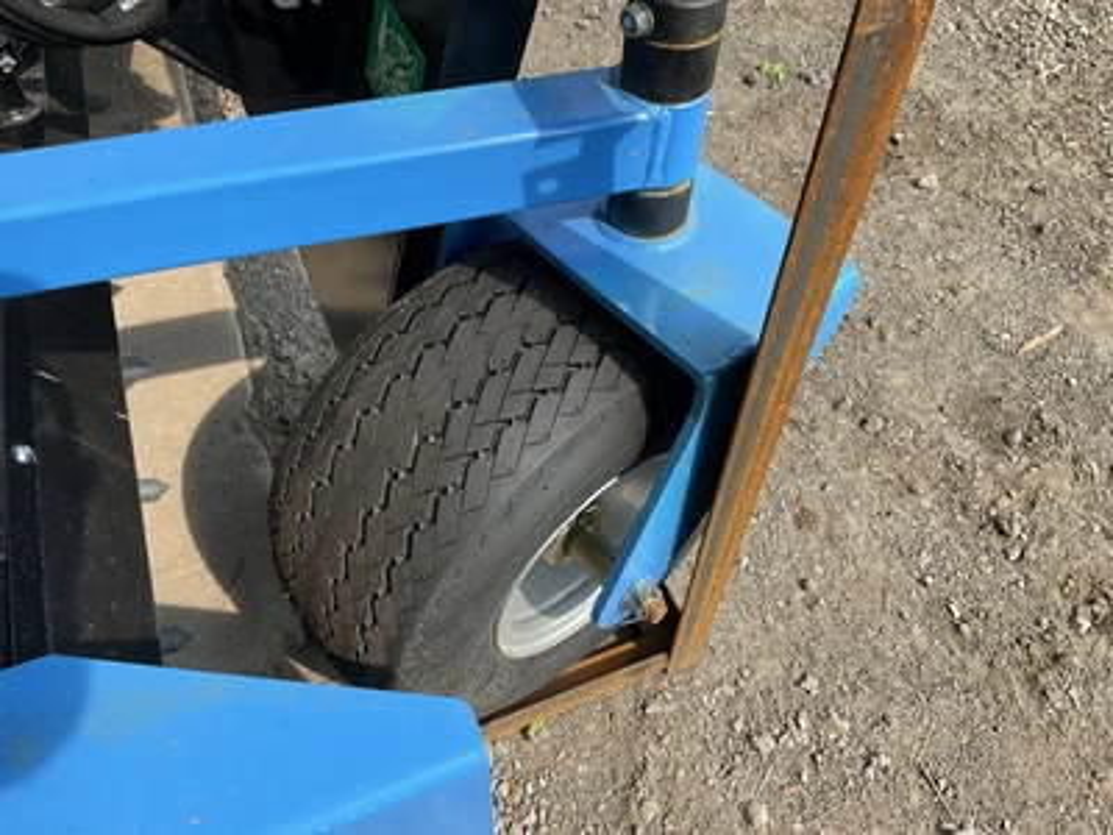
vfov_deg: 48.2
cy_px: 418
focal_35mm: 29
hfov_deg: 61.7
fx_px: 932
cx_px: 556
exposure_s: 1/613
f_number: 1.8
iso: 25
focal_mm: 3
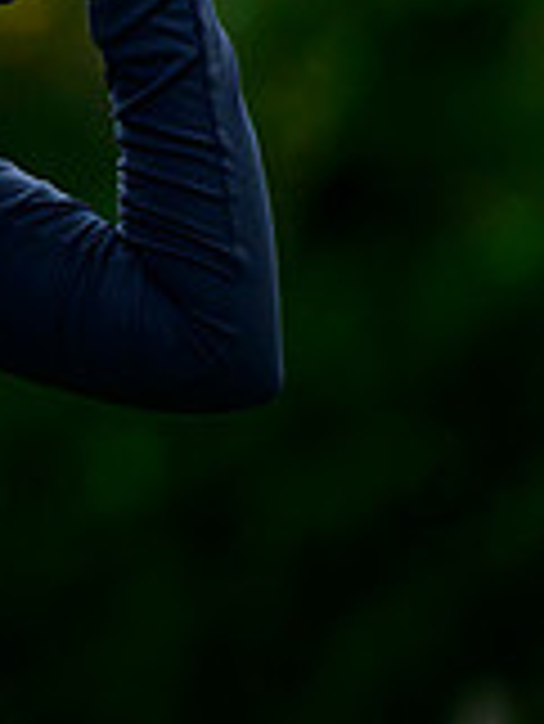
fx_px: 21700
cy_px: 49
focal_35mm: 1037
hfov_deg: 1.4
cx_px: -697
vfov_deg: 1.9
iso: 1250
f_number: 2.8
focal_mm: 200
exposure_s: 1/2000
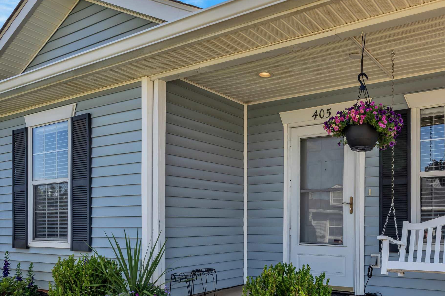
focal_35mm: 33
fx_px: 406
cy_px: 219
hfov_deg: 54.8
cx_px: 332
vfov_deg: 39.2
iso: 160
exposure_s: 1/200
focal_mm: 19.5
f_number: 9
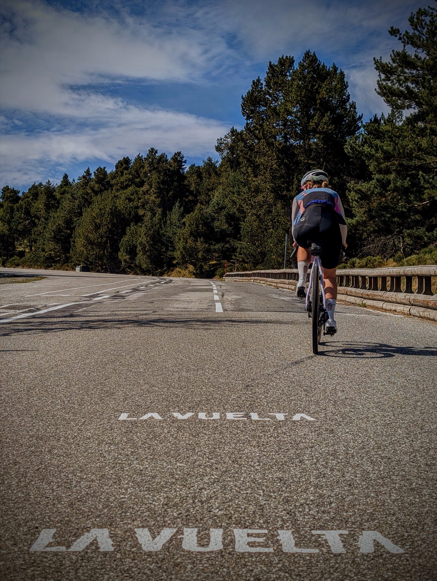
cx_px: 218
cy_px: 290
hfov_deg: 29.7
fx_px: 823
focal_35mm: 49
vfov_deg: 38.9
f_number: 1.68
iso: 22
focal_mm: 6.9
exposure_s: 1/1311
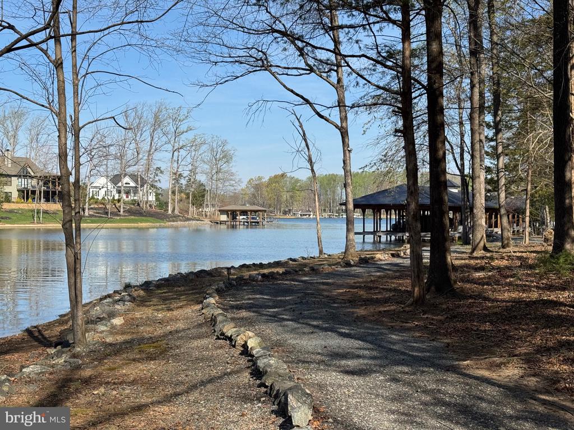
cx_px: 287
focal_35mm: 48
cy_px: 215
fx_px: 796
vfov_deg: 30.3
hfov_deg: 39.7
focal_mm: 6.76
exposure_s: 1/4310
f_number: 1.78
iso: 64
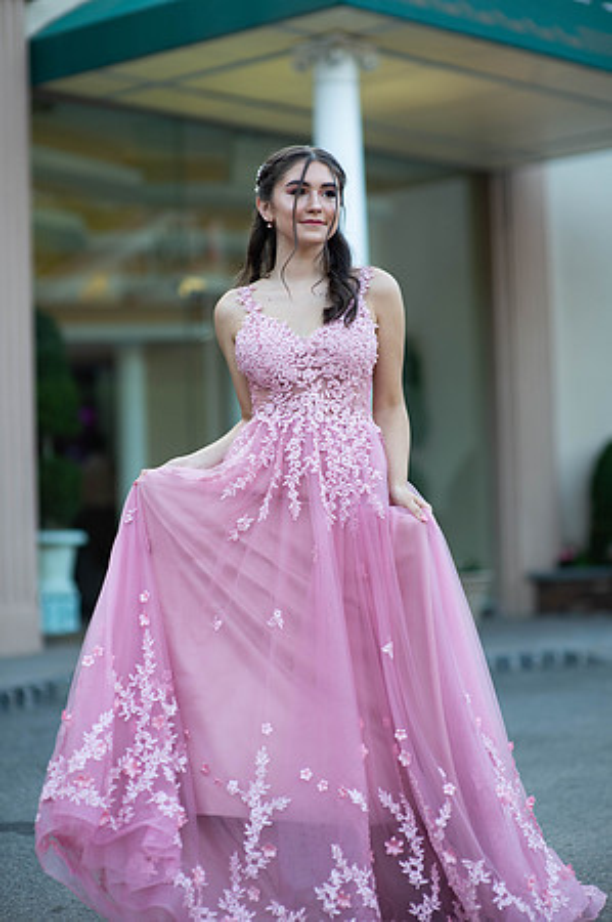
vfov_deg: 23.9
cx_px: 306
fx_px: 2172
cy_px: 461
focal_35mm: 85
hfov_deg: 16.0
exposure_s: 1/640
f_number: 2
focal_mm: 85
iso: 250
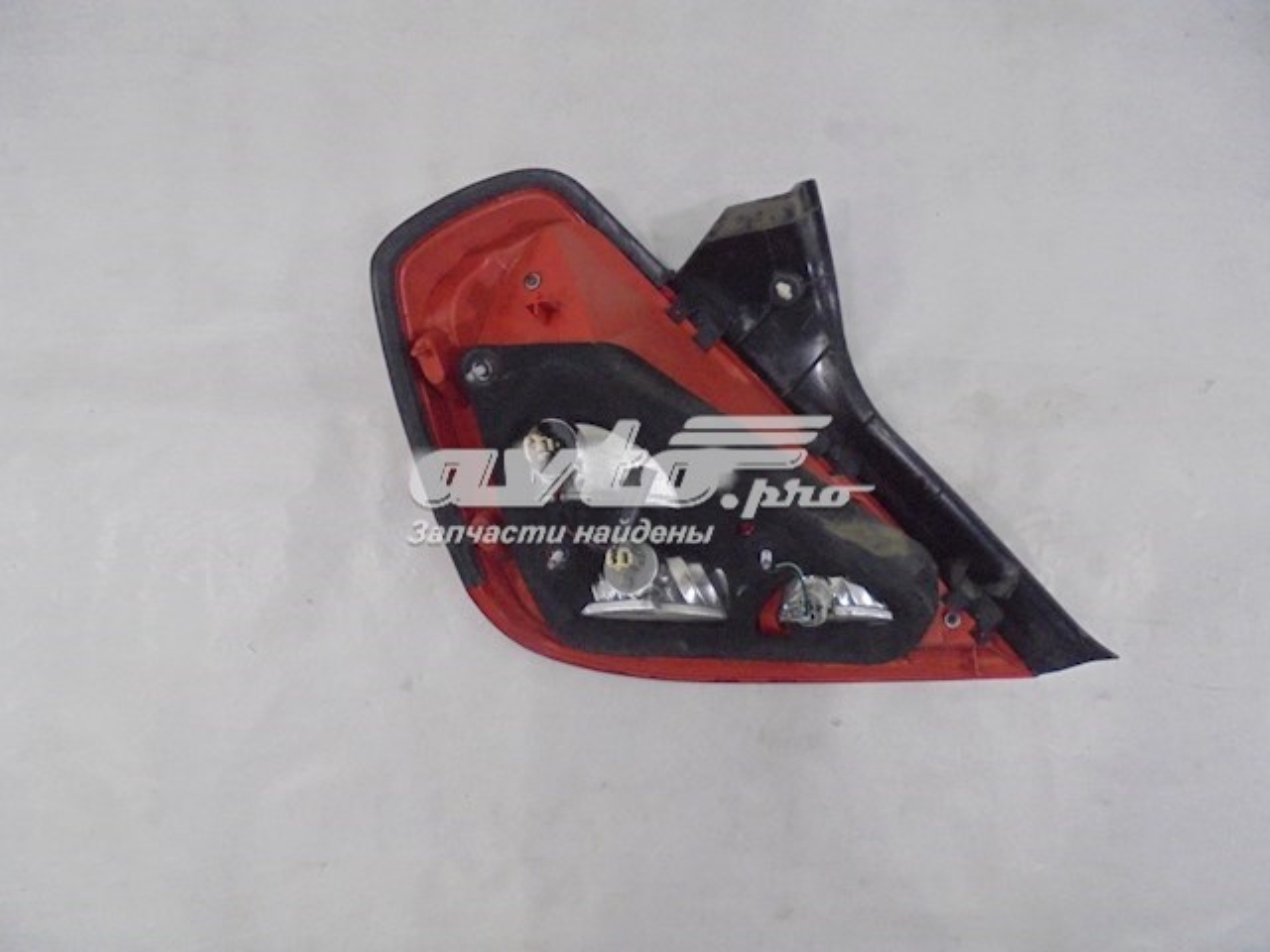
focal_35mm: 26
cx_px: 635
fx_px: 954
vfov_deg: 53.1
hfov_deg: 67.3
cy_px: 476
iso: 800
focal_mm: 4.6
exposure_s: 1/50
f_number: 3.5
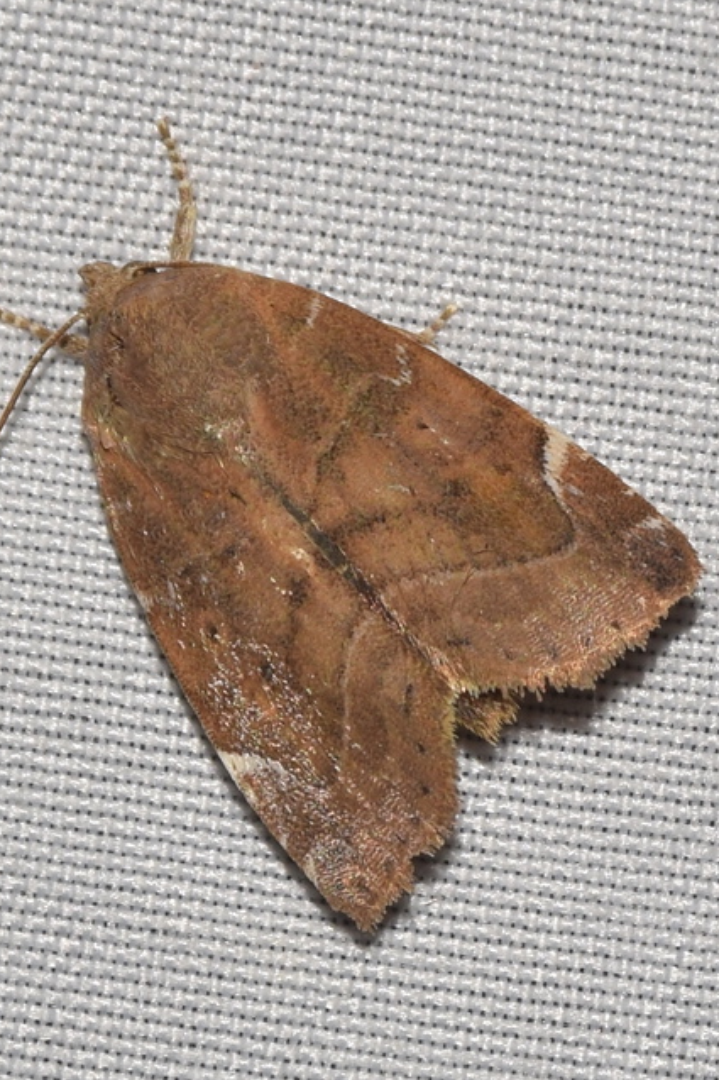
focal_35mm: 316
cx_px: 340
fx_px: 9471
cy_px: 540
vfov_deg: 6.5
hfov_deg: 4.3
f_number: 13
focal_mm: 140
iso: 100
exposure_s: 1/160
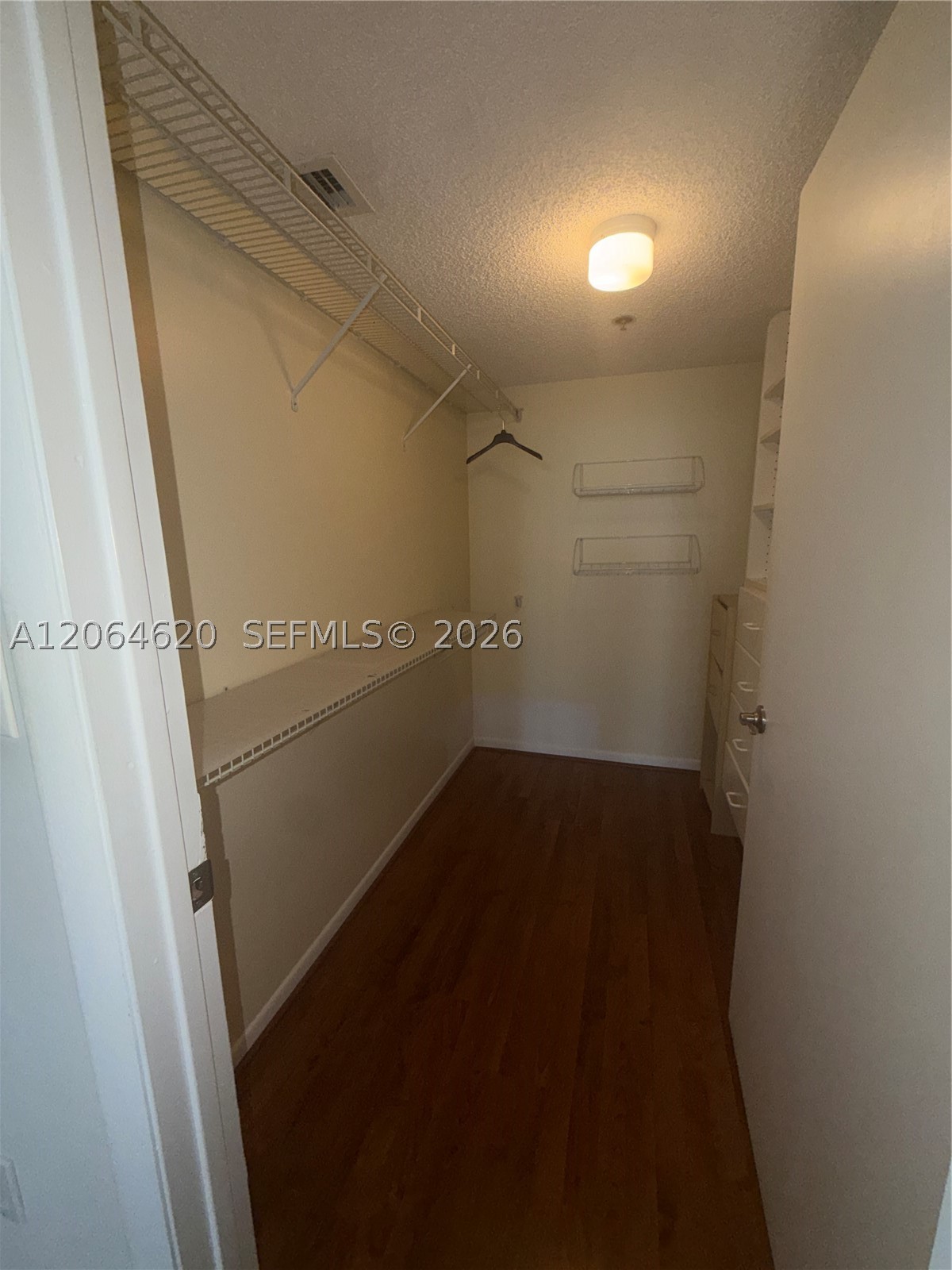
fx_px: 513
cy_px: 635
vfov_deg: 102.1
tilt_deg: -11.2
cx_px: 476
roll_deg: +0.8
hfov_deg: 85.7
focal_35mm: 14
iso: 64
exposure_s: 1/60
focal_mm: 2.22
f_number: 2.2
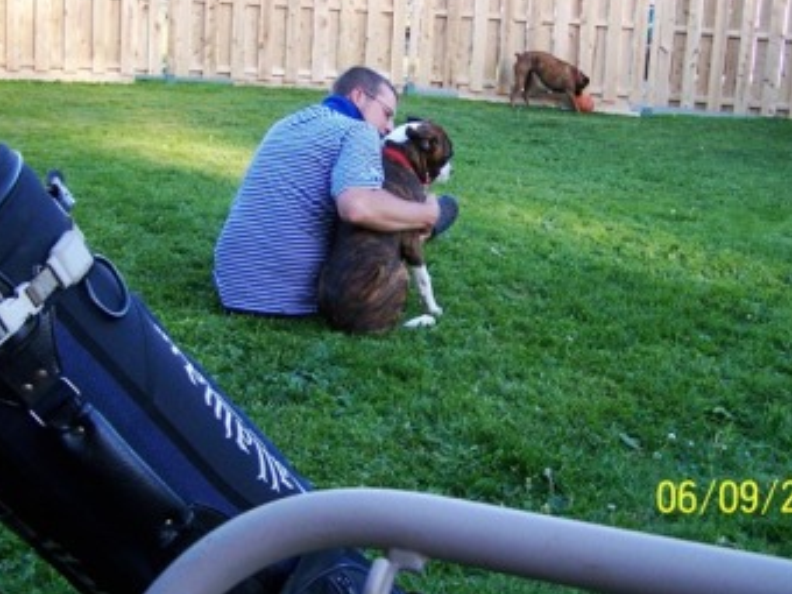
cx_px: 394
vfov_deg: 28.9
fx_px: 1144
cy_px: 205
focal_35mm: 50
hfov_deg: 38.2
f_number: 2.8
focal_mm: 6.3
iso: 160
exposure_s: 1/200
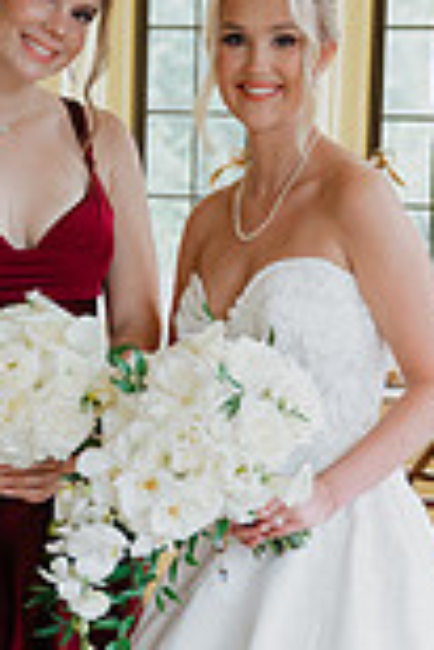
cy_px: 528
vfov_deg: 15.2
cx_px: 181
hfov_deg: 10.3
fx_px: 2418
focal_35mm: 134
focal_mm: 46
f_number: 3.5
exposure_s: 1/200
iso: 1000
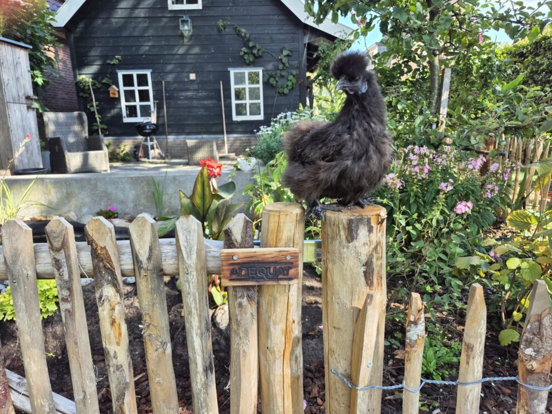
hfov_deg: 73.9
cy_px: 207
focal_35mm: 23
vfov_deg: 58.9
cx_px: 276
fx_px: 367
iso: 25
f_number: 1.8
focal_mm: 5.4
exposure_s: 1/200
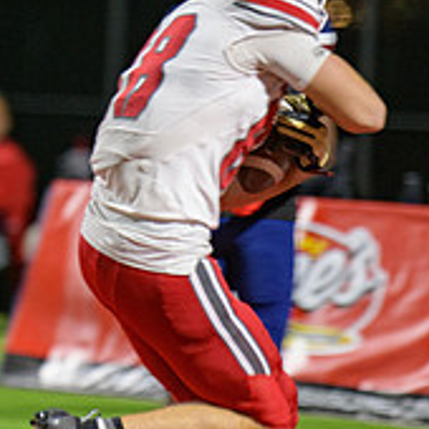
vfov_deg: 2.4
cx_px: -76
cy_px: 175
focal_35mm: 727
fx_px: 10193
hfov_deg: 2.4
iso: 2000
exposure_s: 1/250
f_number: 2.8
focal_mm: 250
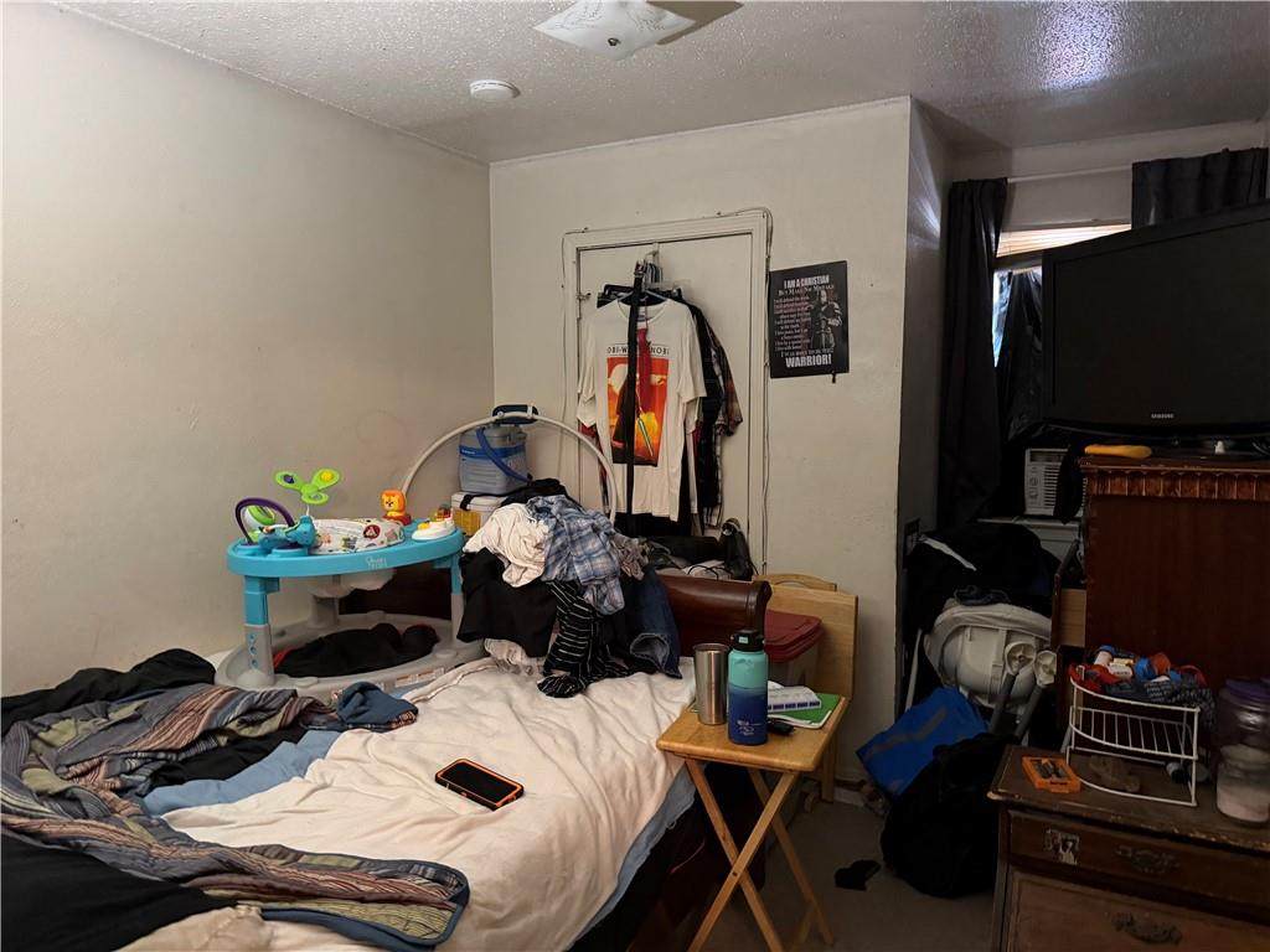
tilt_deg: -5.6
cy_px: 476
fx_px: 881
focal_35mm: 24
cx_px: 635
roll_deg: +0.8
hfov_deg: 71.6
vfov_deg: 56.8
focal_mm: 6.76
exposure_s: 1/30
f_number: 1.78
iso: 1000
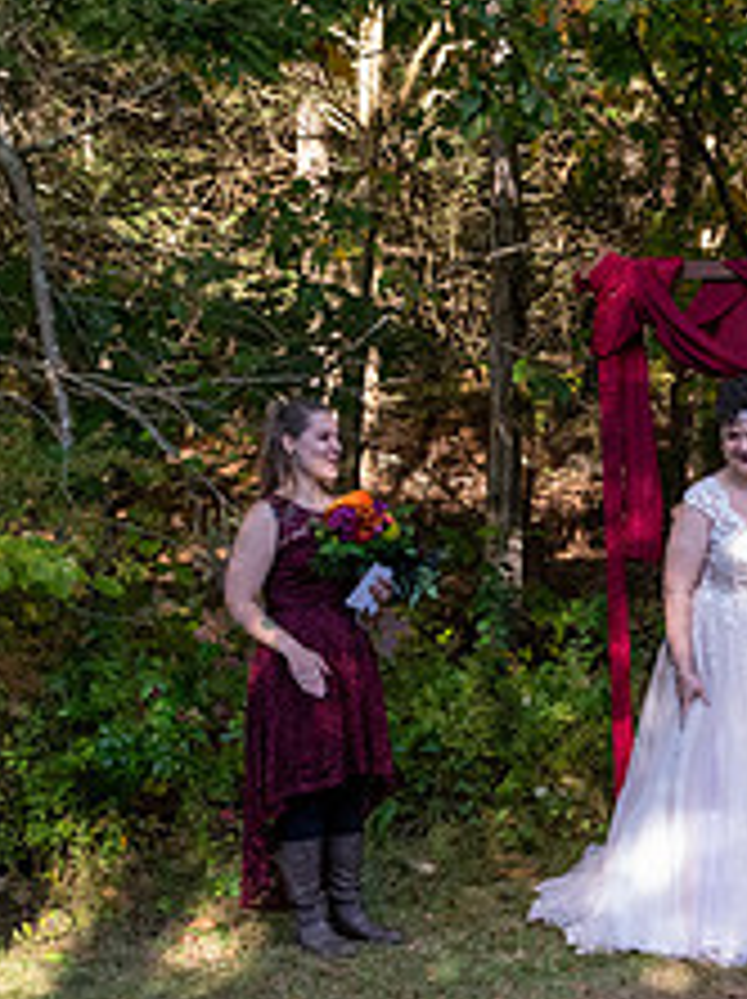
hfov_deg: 18.2
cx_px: 828
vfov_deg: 24.9
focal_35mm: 78
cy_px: 648
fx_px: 2249
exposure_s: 1/5000
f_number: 4
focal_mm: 31
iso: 6400
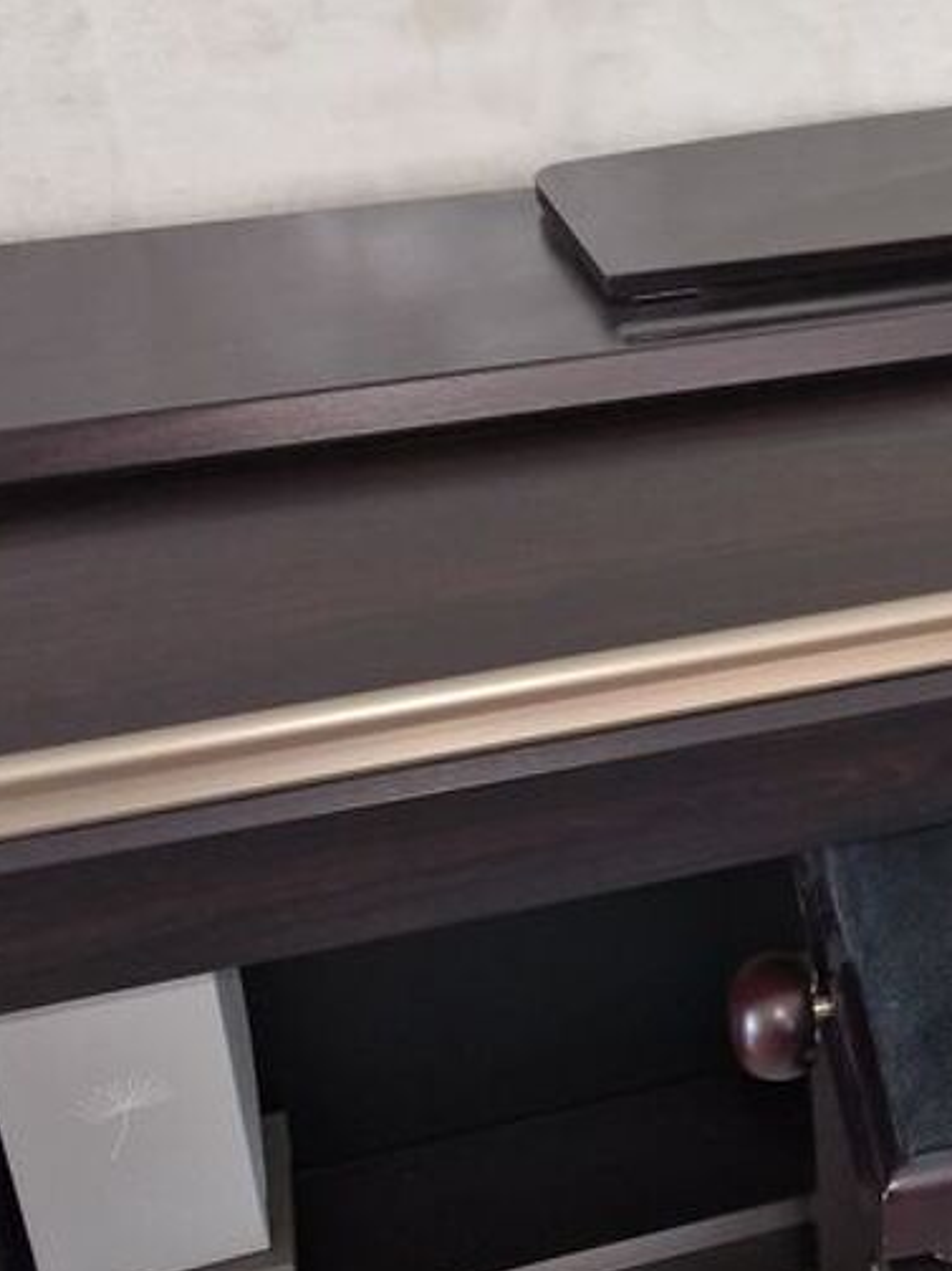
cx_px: 1050
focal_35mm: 61
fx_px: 2238
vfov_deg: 31.5
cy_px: 464
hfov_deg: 22.6
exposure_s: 1/100
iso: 1000
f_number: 1.8
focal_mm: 5.4
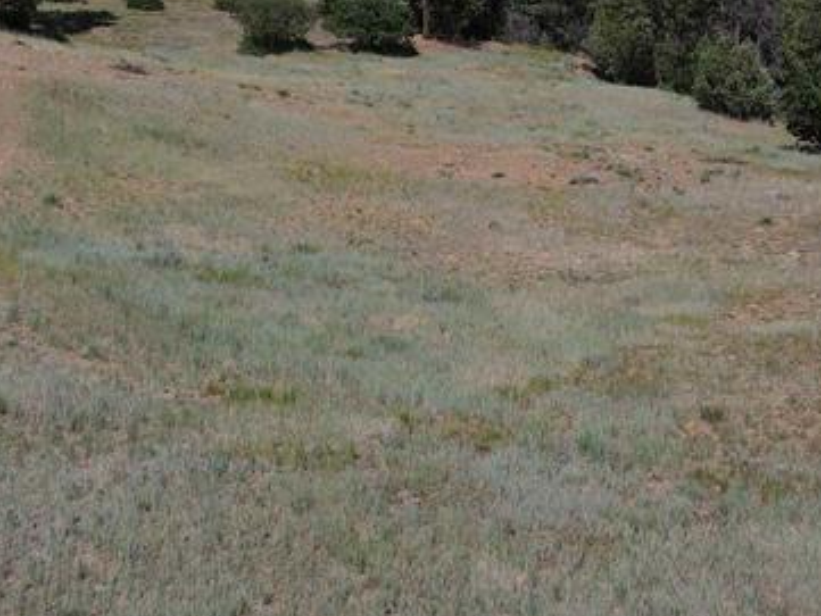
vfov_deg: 21.5
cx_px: 382
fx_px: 1613
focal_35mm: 68
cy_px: 180
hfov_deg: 28.5
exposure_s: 1/1250
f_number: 2.8
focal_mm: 4.5
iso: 100
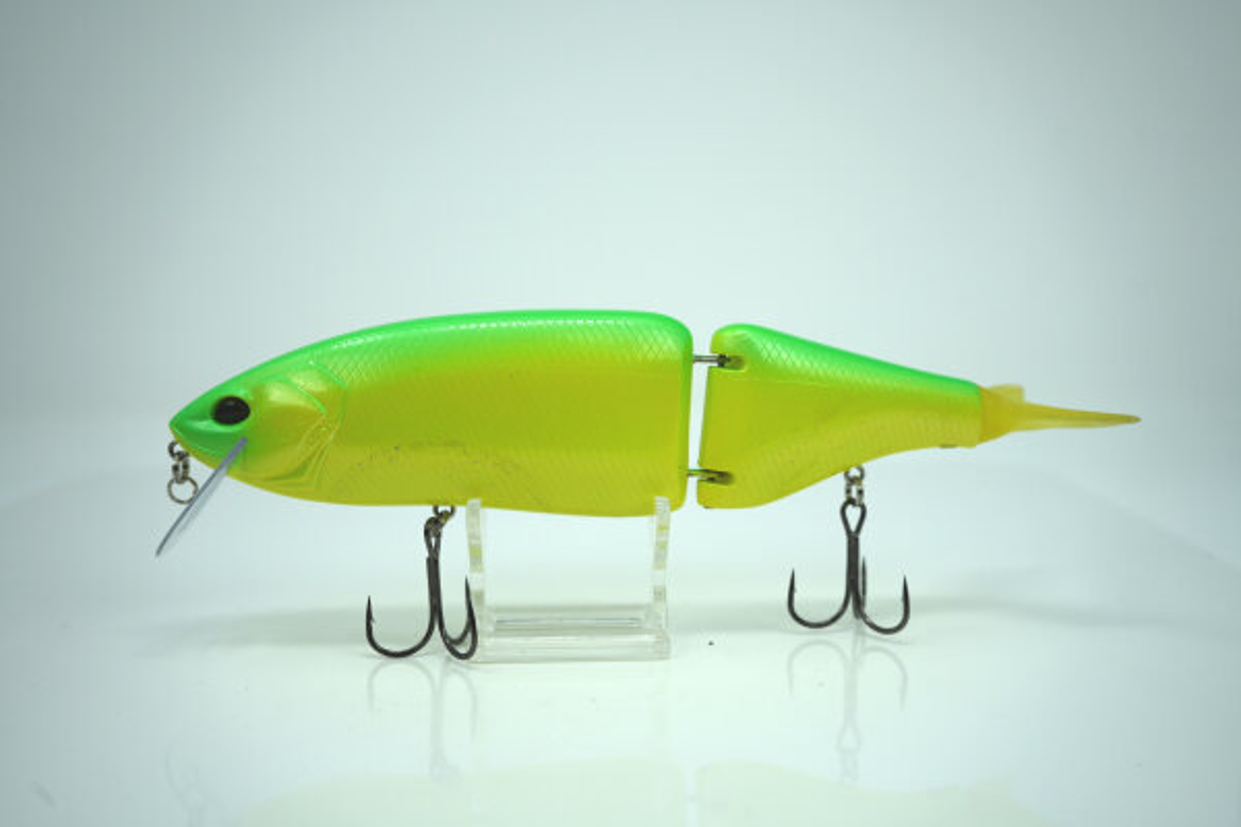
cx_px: 620
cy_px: 414
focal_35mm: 35
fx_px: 1206
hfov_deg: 54.4
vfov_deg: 37.9
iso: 160
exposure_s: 1/250
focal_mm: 35
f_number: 5.6
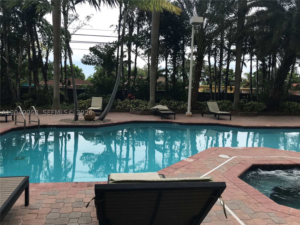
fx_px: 243
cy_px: 112
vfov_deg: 49.7
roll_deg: -1.5
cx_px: 150
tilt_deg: -4.3
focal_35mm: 28
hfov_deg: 63.4
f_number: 1.8
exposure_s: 1/1277
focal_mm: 3.99
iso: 20
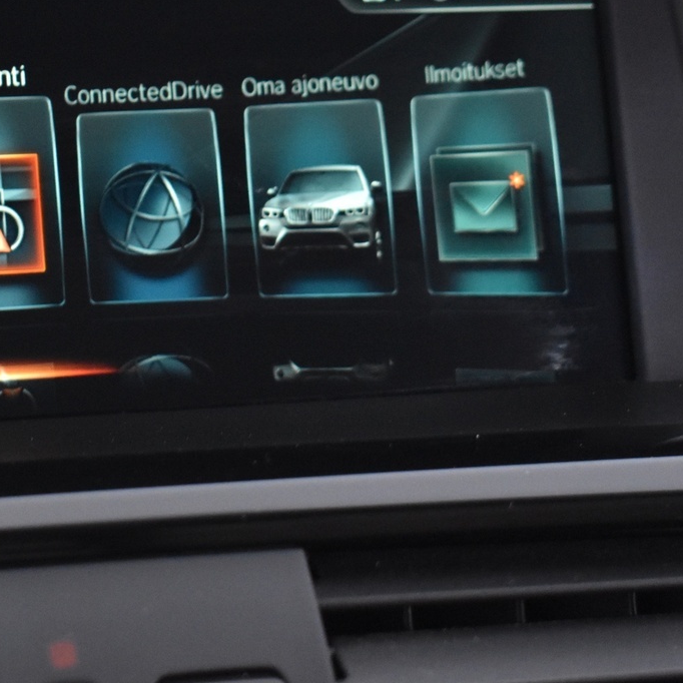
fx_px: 2433
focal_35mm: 109
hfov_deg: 15.7
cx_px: 1
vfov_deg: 15.9
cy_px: 166
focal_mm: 36
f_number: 4.8
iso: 3200
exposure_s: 1/15
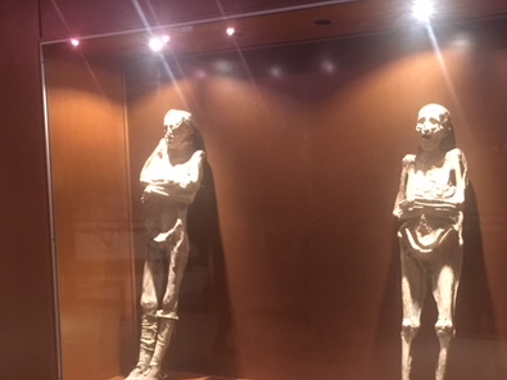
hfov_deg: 39.9
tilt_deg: -4.6
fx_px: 688
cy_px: 252
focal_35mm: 47
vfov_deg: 30.6
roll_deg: +0.2
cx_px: 343
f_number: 2.2
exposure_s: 1/15
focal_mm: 4.15
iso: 500
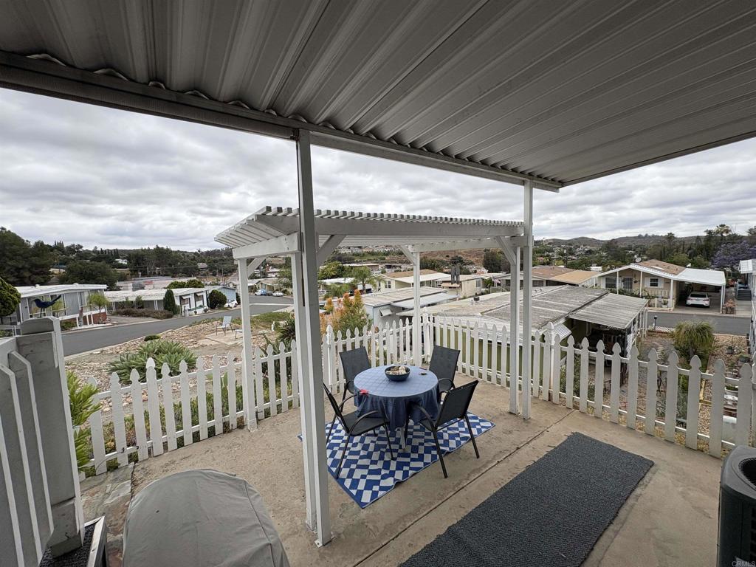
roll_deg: +2.4
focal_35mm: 14
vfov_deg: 85.7
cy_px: 284
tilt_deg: -4.9
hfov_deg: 102.1
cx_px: 378
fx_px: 306
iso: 50
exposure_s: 1/1395
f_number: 2.2
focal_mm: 2.22
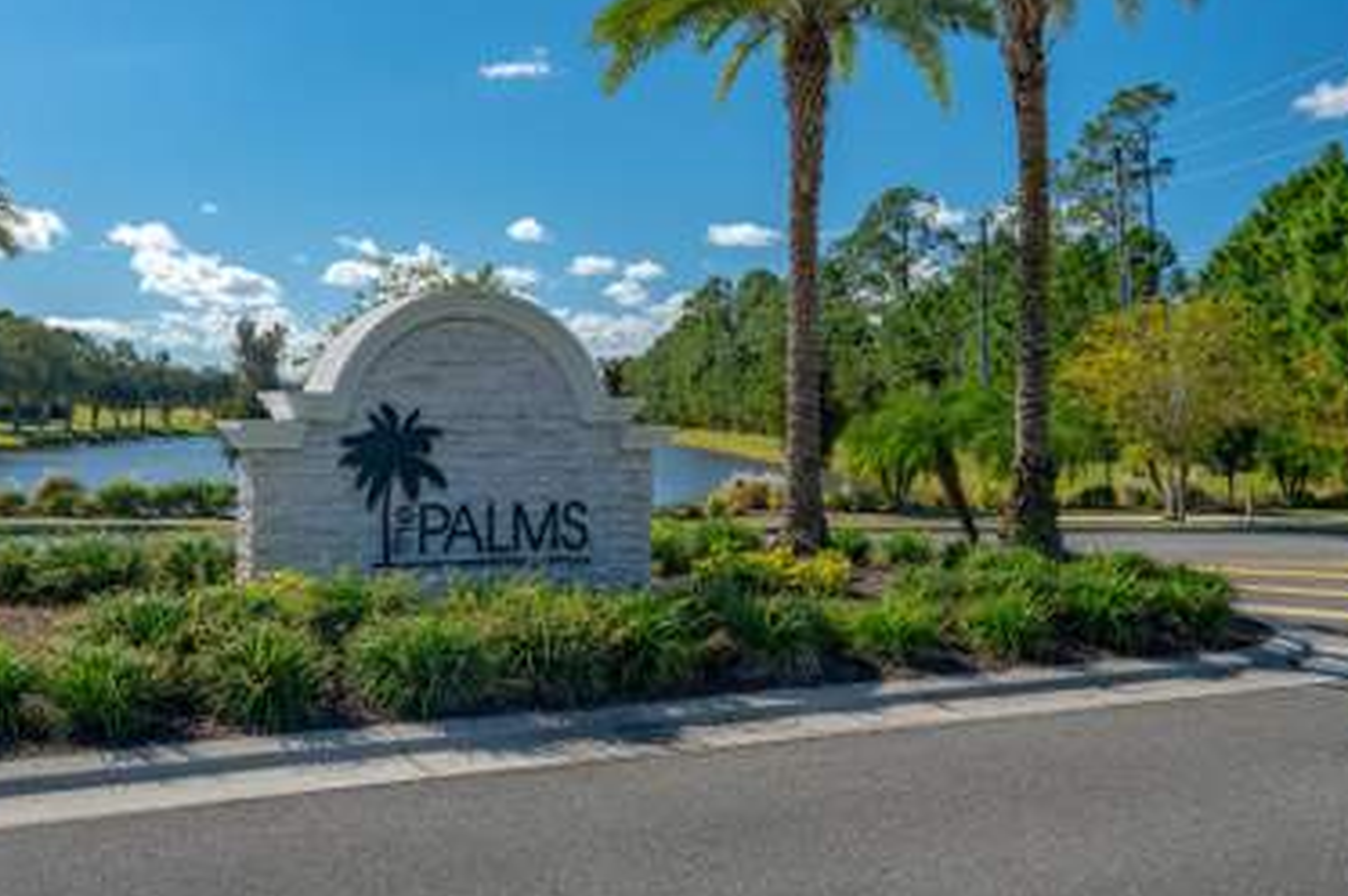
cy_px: 331
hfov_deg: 50.4
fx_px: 1422
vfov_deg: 34.8
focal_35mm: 38
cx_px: 535
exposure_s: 1/160
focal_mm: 29.5
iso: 100
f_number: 8
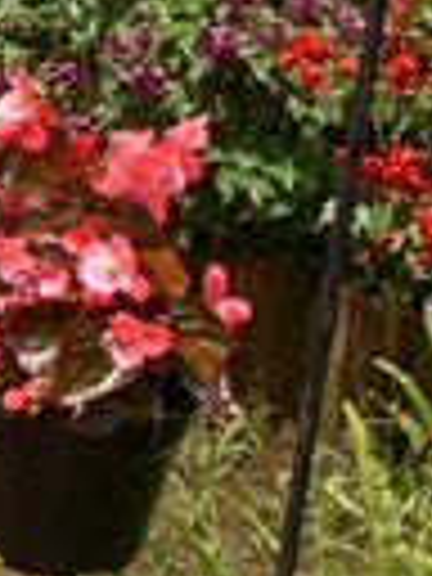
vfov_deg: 12.6
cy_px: -227
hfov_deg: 7.7
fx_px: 2513
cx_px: -1094
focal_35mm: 151
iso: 640
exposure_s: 1/320
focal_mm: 24
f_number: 16
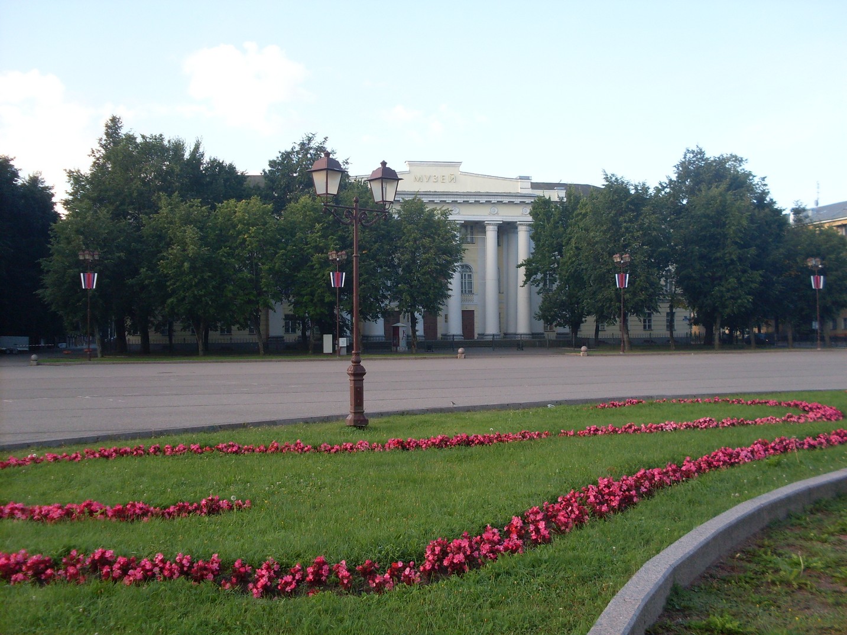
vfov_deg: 37.7
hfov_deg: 49.0
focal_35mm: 38
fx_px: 930
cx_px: 424
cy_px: 318
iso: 80
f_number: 2.8
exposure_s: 1/350
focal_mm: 6.3
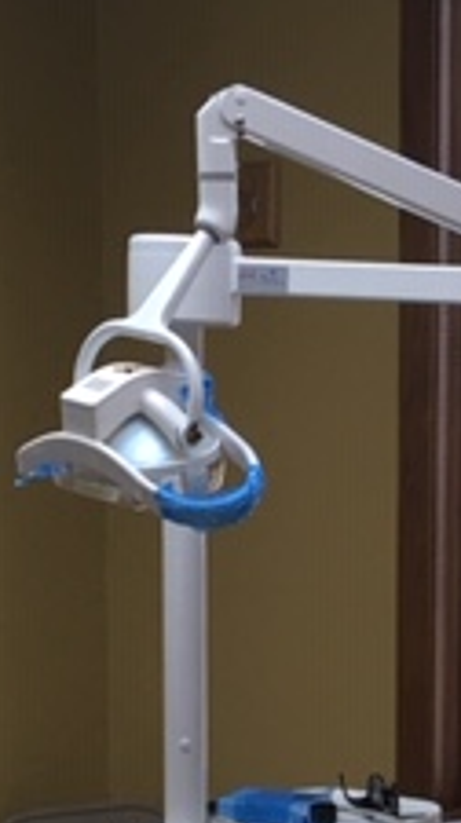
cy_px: 695
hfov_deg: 13.1
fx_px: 1962
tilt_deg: -9.3
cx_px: 512
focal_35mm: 90
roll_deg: -1.3
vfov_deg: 23.2
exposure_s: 1/30
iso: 40
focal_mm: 4.15
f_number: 2.2
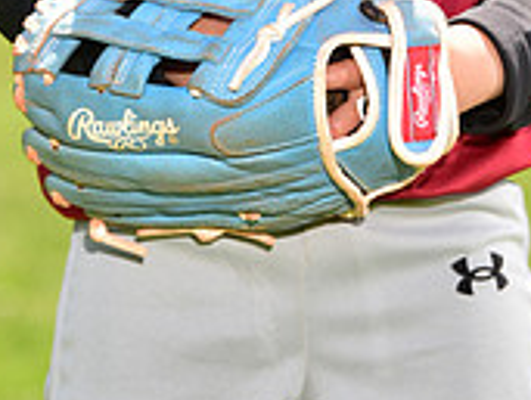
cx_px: 284
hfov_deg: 4.1
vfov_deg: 3.0
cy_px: -273
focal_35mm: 488
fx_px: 7502
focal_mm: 150
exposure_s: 1/200
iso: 80
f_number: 5
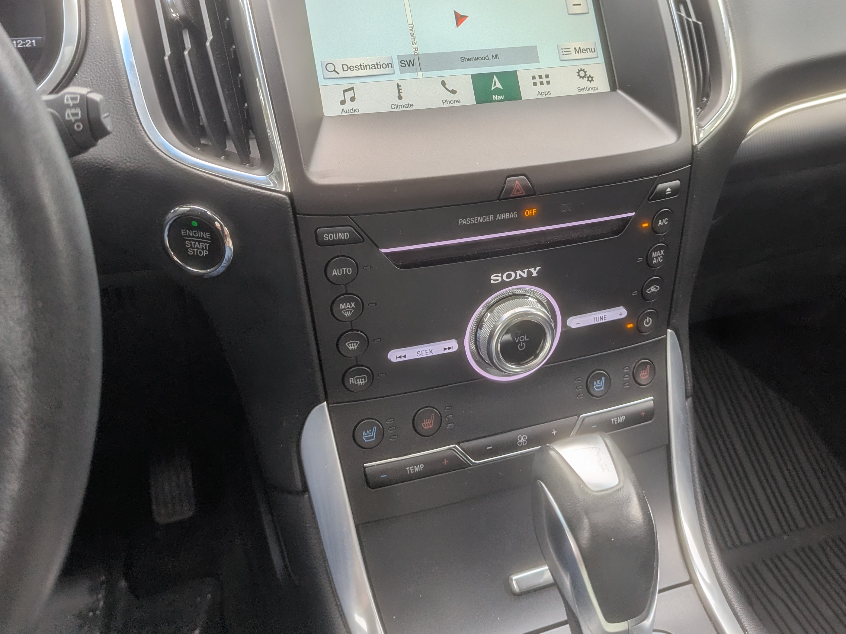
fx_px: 855
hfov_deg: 52.3
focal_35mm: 35
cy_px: 180
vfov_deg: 39.9
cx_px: 510
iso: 38
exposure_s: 1/117
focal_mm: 6.81
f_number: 1.85
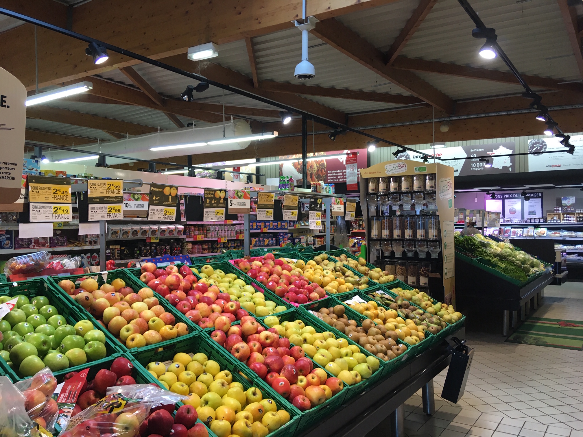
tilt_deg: +1.7
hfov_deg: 61.7
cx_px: 292
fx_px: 488
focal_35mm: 29
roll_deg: -0.4
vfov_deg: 48.2
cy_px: 218
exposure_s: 1/33
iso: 25
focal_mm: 4.15
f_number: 2.2
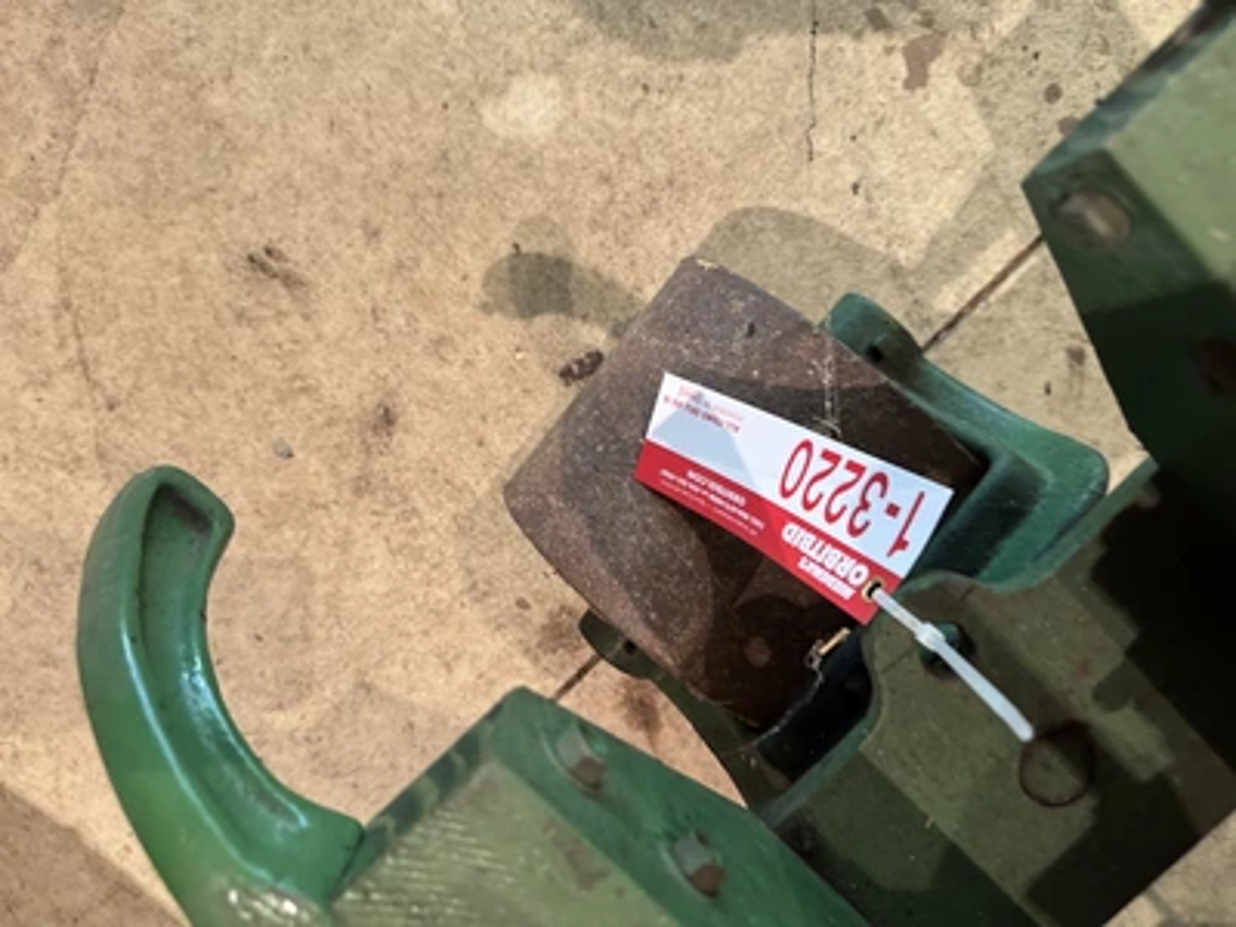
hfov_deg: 71.6
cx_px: 618
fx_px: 857
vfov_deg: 56.8
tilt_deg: -83.0
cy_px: 464
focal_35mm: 24
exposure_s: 1/60
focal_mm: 6.76
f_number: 1.78
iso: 400
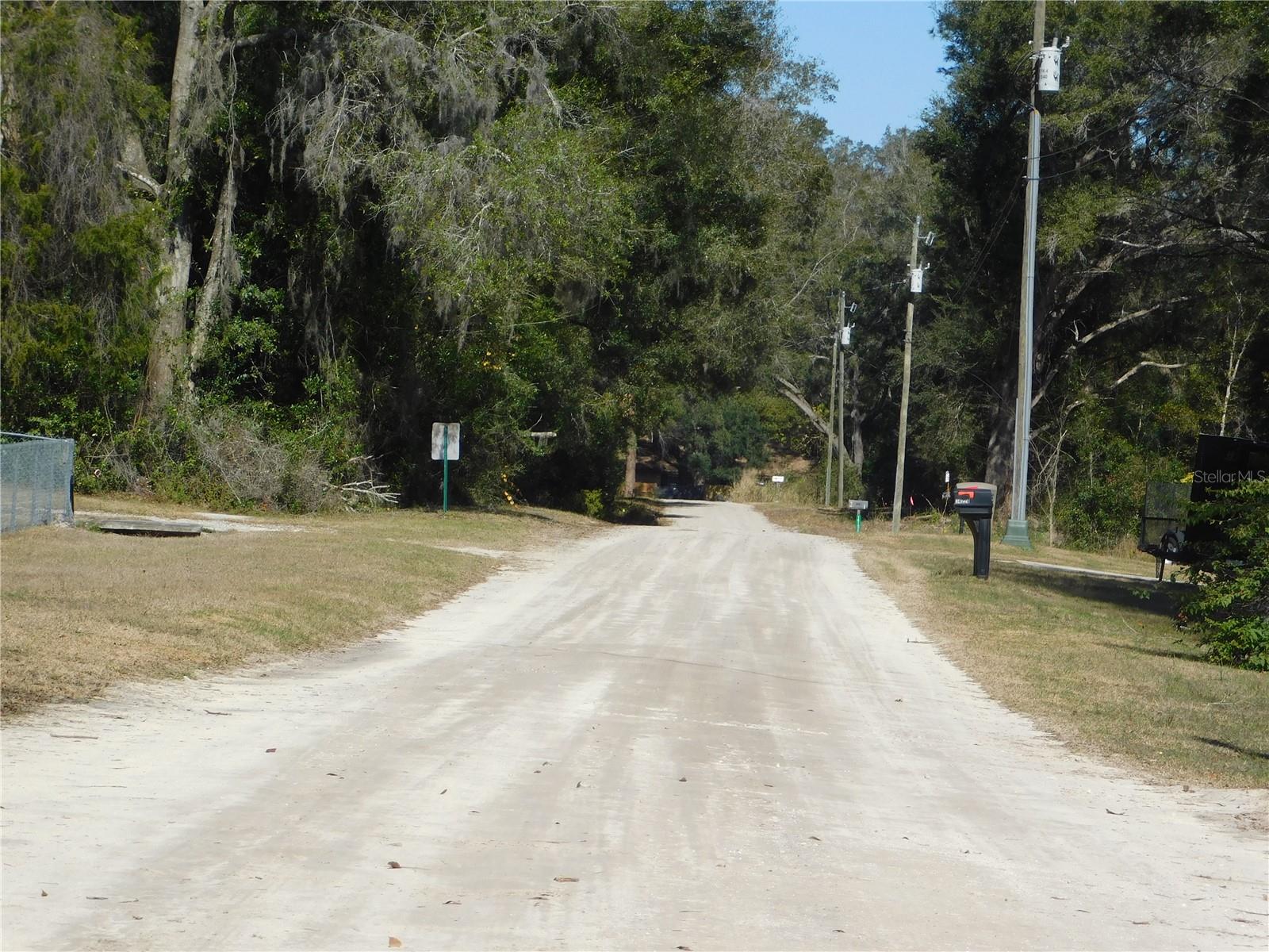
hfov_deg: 13.3
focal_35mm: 148
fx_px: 5426
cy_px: 476
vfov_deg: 10.0
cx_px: 634
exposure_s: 1/800
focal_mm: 26.3
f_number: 5.1
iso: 125
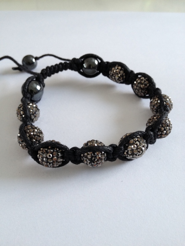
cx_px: 92
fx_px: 249
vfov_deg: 52.6
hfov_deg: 40.7
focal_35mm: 35
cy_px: 123
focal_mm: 4.28
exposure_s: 1/20
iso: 100
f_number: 2.4
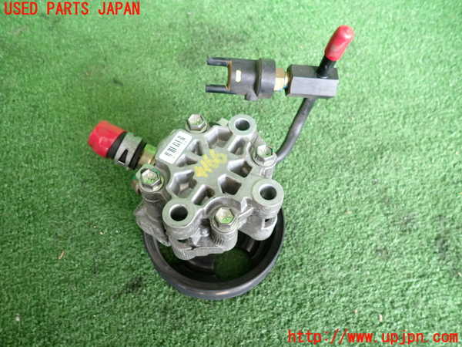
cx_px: 231
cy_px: 174
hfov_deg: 69.4
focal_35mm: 25
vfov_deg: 54.9
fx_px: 334
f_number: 2
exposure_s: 1/30
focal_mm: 4.5
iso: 250
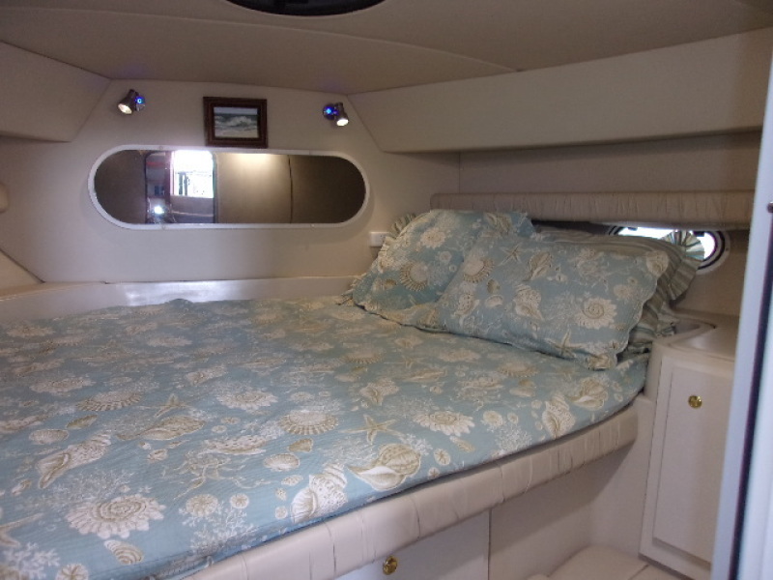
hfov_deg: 65.3
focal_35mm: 27
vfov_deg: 51.4
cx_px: 386
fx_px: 603
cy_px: 290
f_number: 3
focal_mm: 4.9
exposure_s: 1/34
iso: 200
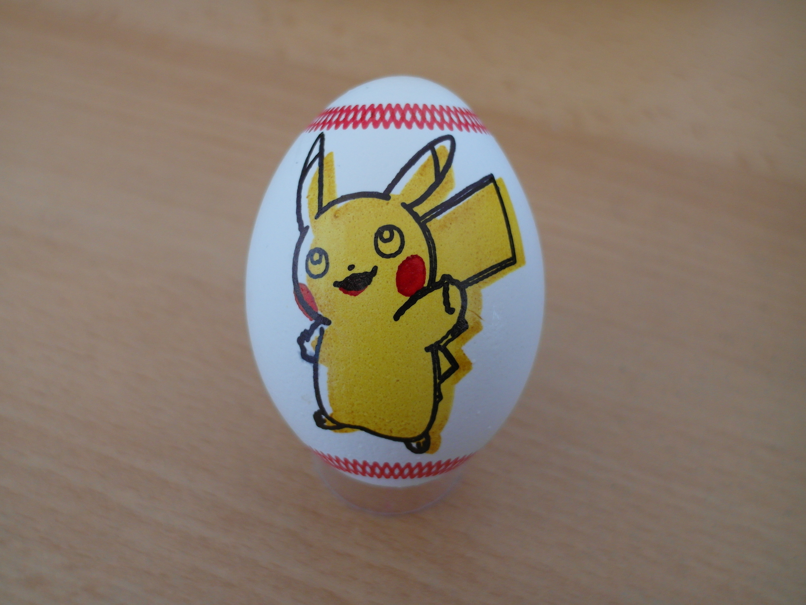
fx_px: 792
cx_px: 403
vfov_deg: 41.8
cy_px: 302
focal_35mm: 34
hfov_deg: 54.0
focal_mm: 7.3
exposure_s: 1/45
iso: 240
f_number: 2.2
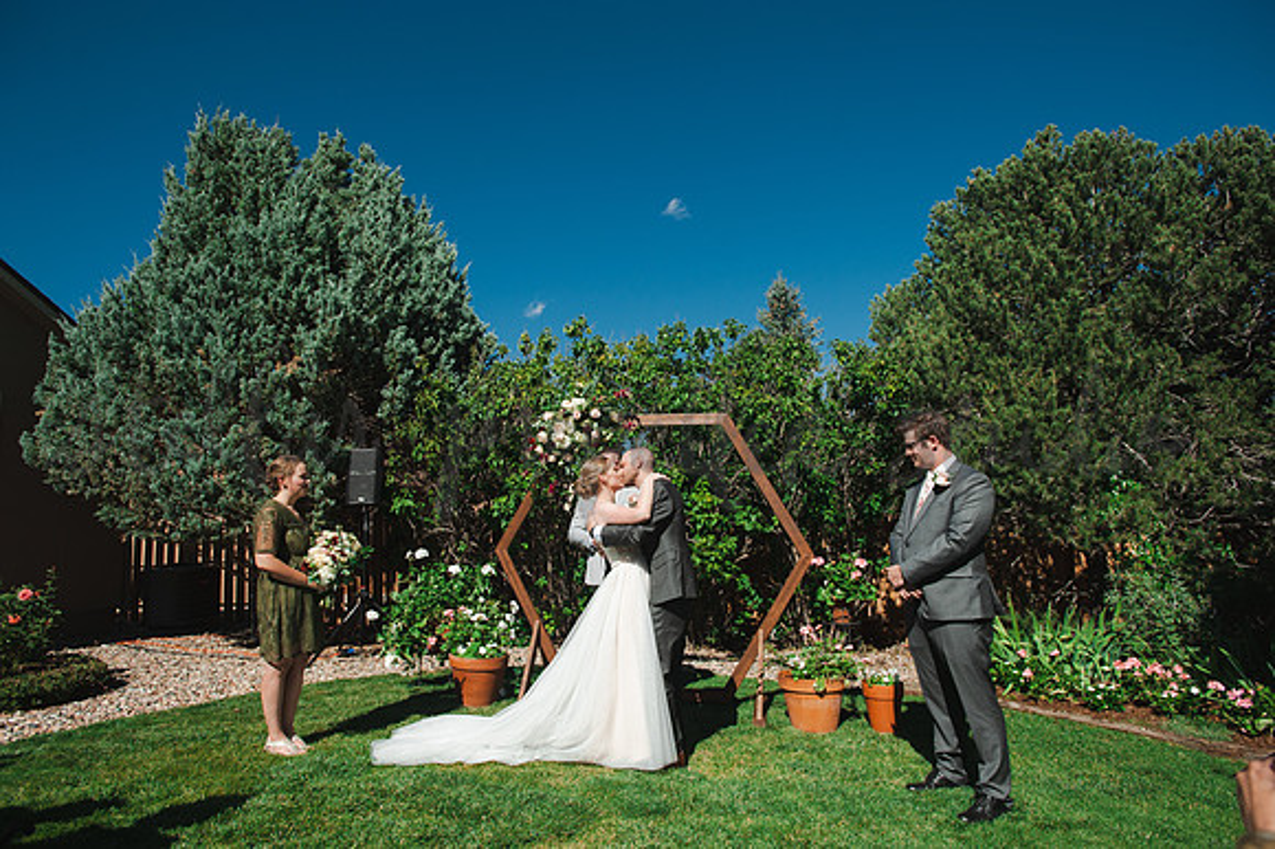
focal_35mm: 19
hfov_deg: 86.9
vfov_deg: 64.5
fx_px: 673
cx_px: 638
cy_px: 424
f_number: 4.5
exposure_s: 1/2000
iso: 250
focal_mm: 19
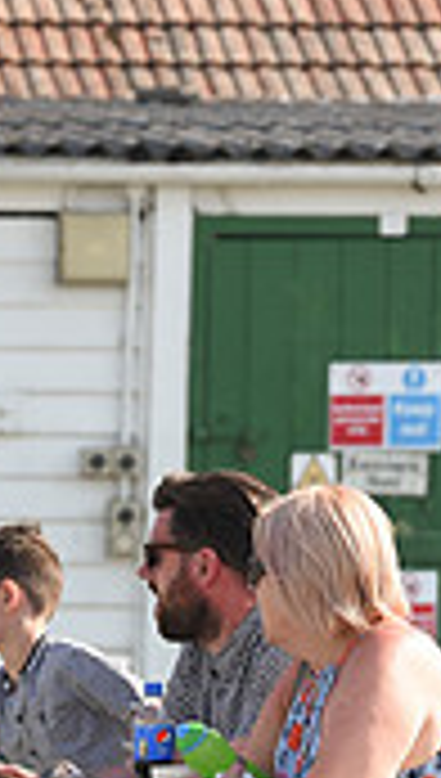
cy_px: 857
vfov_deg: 4.0
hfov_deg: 2.2
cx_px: -670
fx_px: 11228
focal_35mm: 543
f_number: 5.6
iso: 400
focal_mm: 155
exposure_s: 1/1000
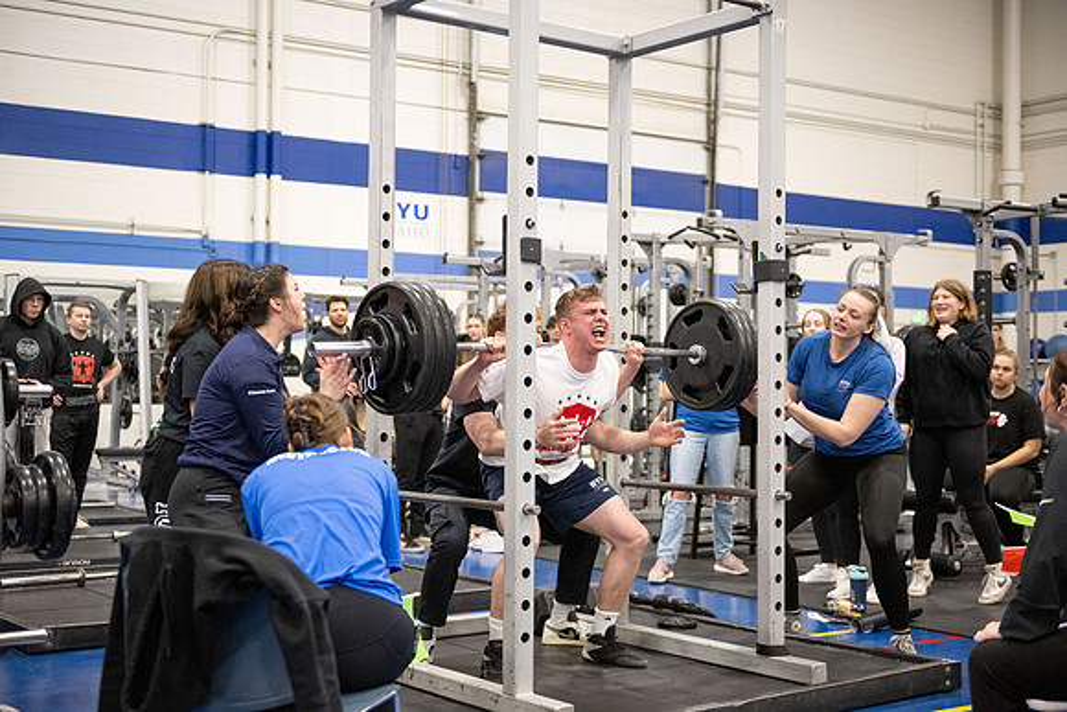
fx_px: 1423
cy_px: 356
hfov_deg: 41.1
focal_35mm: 48
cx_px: 534
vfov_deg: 28.1
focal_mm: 48
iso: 6400
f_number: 2.8
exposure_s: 1/200
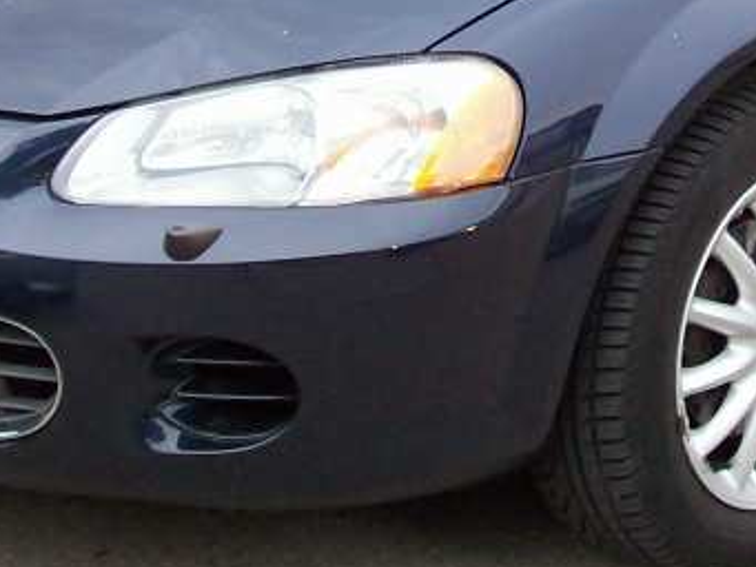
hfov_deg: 14.5
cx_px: 656
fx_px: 2949
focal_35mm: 135
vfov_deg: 10.8
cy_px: -93
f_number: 3
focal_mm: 7.6
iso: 80
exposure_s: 1/116
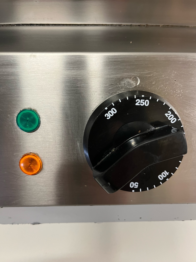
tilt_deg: -44.1
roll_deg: +1.3
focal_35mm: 26
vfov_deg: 67.3
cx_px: 98
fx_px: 196
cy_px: 131
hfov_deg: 53.0
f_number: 1.6
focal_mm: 5.1
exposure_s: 1/50
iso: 250
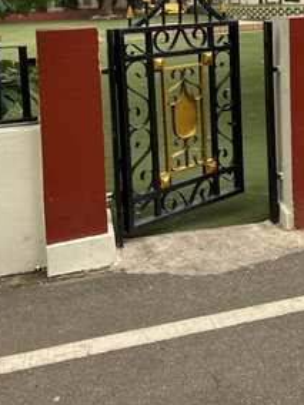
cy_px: 35
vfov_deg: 38.9
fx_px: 527
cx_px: 184
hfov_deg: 32.1
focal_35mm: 45
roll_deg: +2.3
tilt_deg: -2.3
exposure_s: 1/1062
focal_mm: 6.86
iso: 80
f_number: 1.78
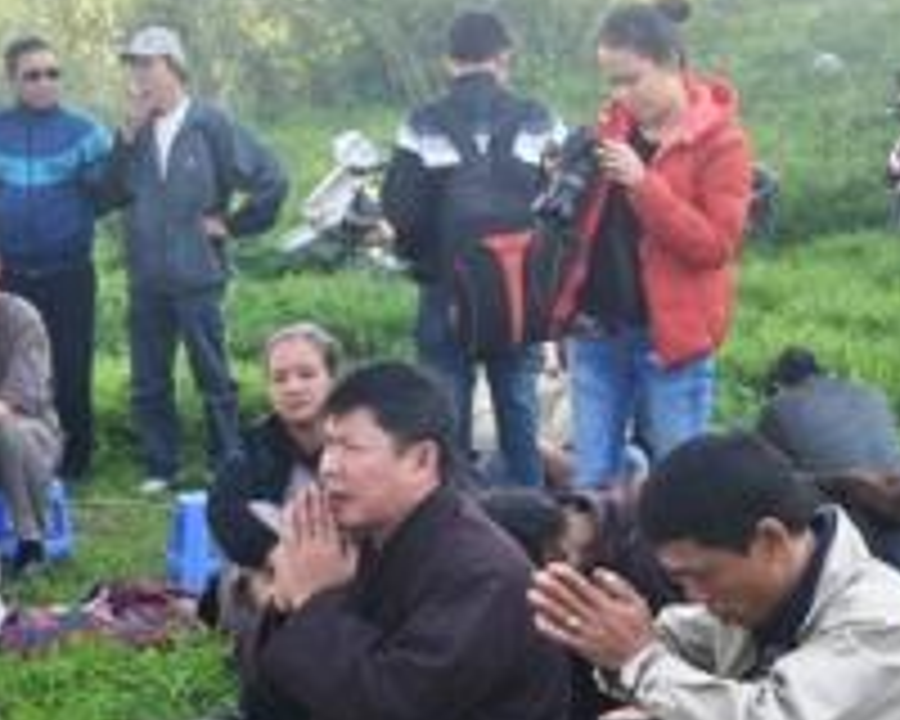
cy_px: 652
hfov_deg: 18.8
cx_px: 742
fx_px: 2690
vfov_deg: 15.1
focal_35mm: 101
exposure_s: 1/100
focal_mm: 32
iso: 200
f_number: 9
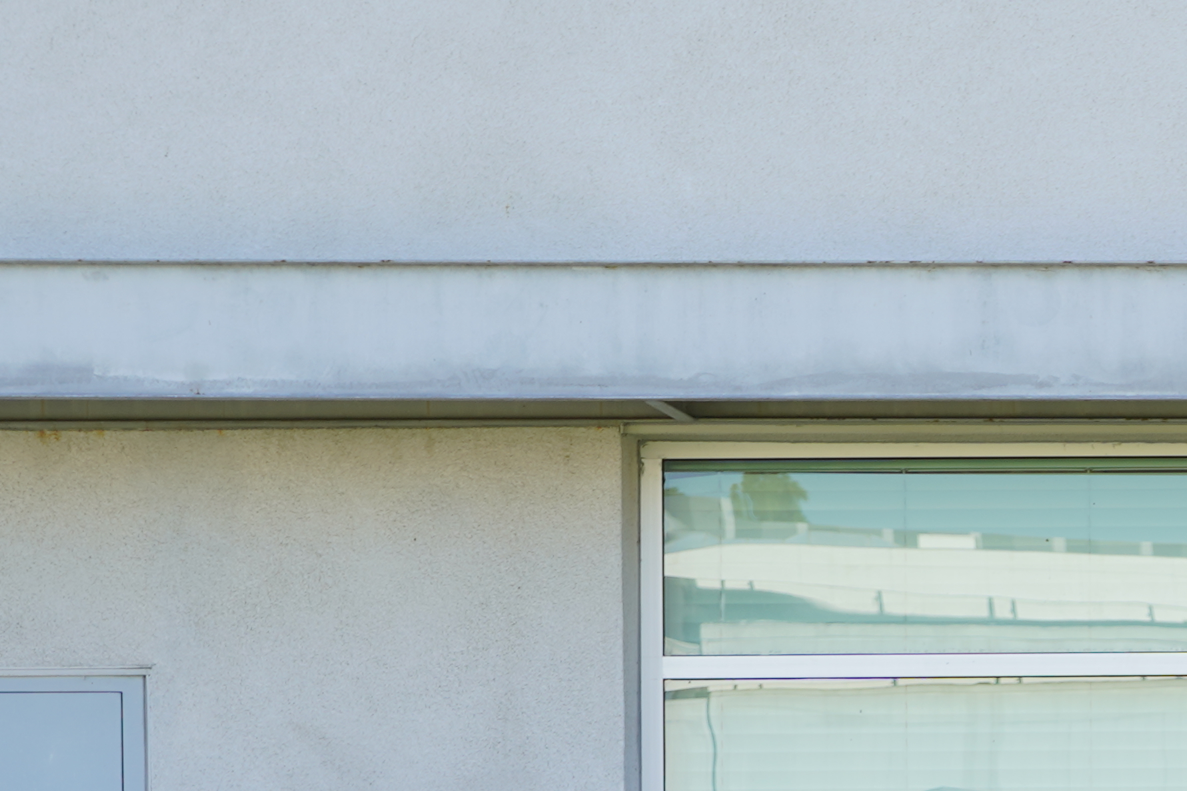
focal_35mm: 155
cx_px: 1545
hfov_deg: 12.8
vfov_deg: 8.7
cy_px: 1144
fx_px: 5110
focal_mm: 46
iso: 100
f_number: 4.5
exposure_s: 1/200
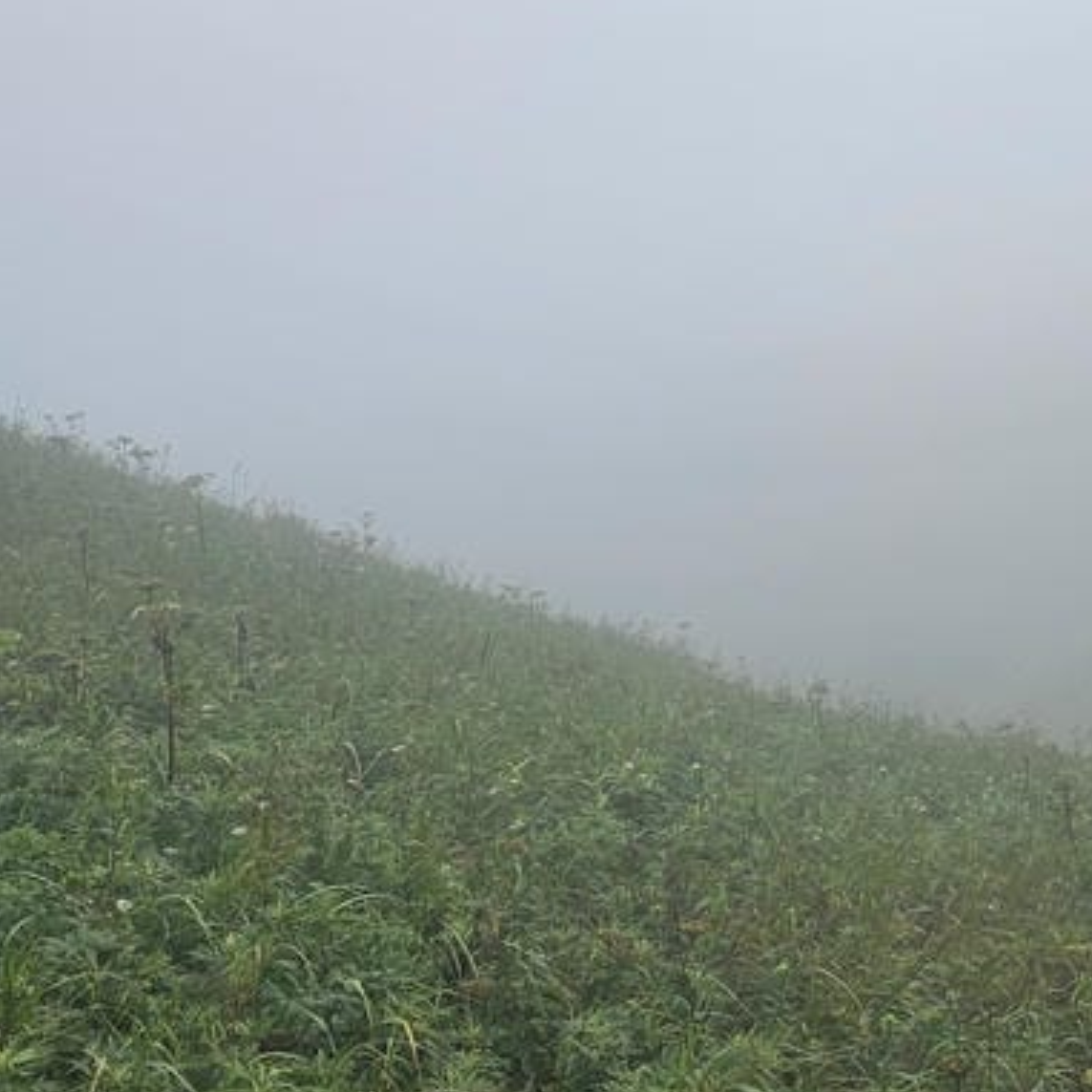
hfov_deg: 26.2
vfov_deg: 26.5
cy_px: 249
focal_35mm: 64
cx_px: 937
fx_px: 2284
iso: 10
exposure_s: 1/507
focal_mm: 6.3
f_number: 1.7
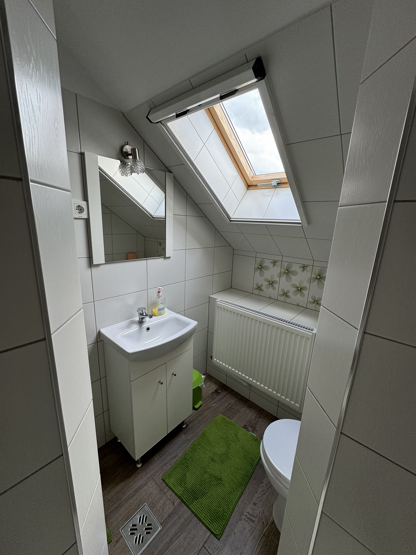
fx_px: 224
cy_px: 278
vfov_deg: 102.1
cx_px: 208
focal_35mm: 14
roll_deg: -2.6
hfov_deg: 85.7
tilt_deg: -13.7
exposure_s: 1/99
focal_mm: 2.22
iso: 80
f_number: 2.2
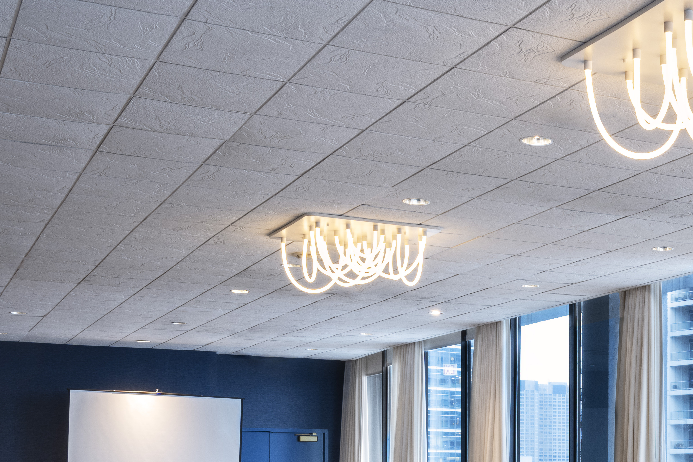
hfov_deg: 30.1
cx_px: 621
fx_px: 1232
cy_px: 464
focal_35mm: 64
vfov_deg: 20.5
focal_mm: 31
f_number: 22
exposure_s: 10
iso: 100
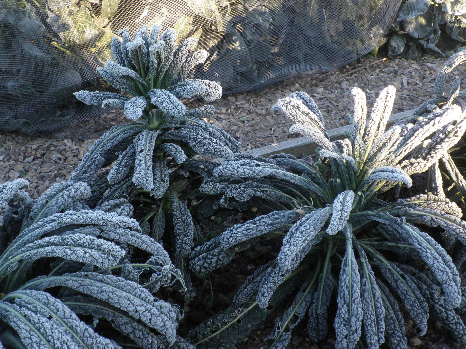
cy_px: 174
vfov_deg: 32.9
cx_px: 233
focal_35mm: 44
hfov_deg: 42.9
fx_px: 592
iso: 100
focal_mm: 7.7
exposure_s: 1/60
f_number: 4
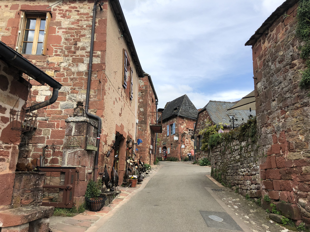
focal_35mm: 28
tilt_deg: +14.5
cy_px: 116
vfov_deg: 49.7
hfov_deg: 63.4
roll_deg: -0.2
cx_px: 155
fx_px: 251
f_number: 1.8
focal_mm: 4
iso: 20
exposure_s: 1/1600
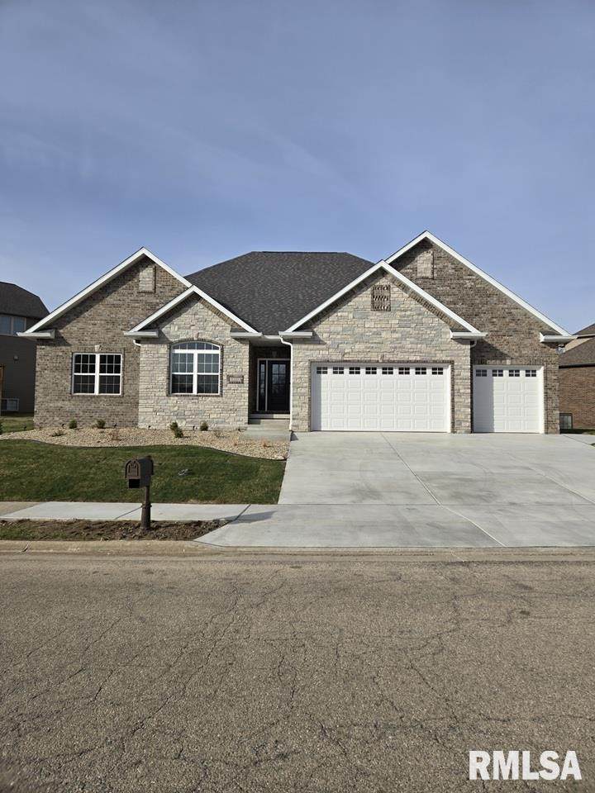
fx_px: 527
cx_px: 298
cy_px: 396
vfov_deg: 73.9
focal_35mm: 23
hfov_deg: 58.9
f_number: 1.8
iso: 25
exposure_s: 1/2657
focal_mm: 5.4
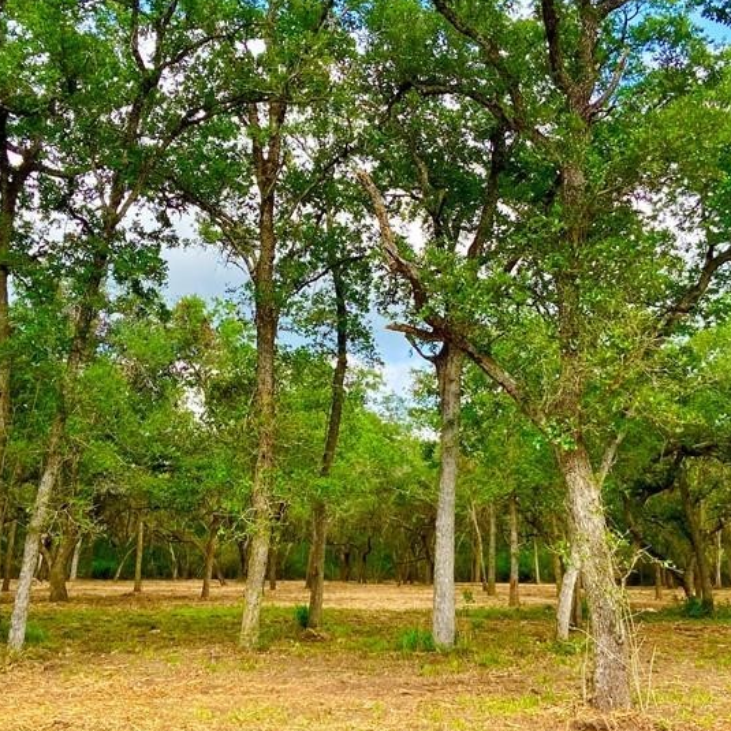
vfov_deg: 38.3
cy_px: 314
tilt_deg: +12.1
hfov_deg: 38.3
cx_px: 346
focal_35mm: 44
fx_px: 1051
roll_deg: -0.4
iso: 32
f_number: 1.8
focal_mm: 4.25
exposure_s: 1/747
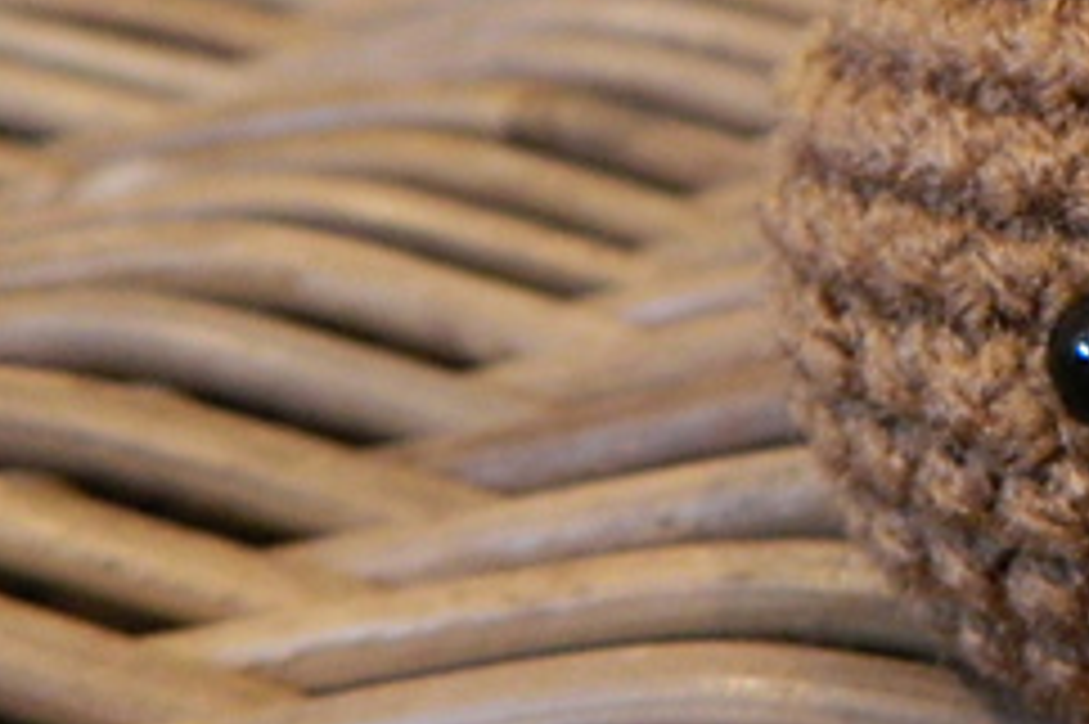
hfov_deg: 23.2
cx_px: 1436
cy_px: 157
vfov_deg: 17.6
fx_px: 2328
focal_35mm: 77
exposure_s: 1/6
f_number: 3.2
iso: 400
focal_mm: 5.1
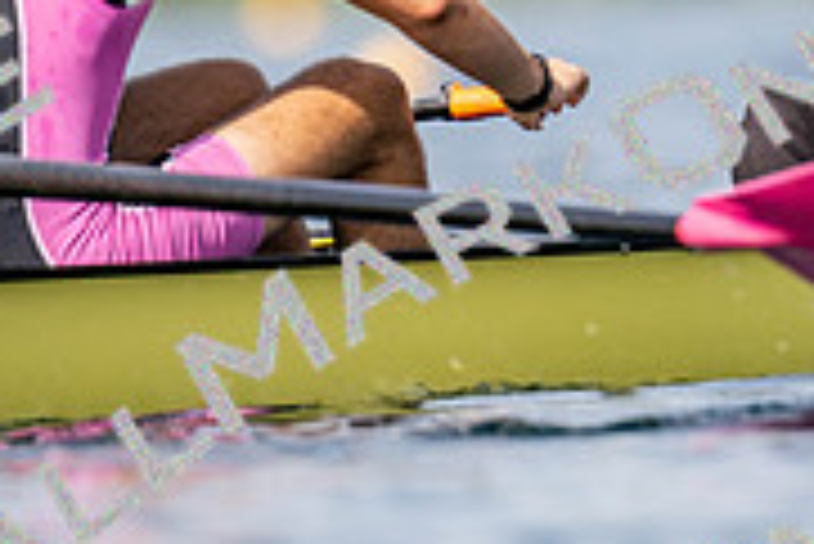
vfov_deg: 0.7
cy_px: -34
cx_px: 805
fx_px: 43583
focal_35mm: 1926
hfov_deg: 1.1
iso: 160
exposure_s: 1/2500
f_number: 4
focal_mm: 600
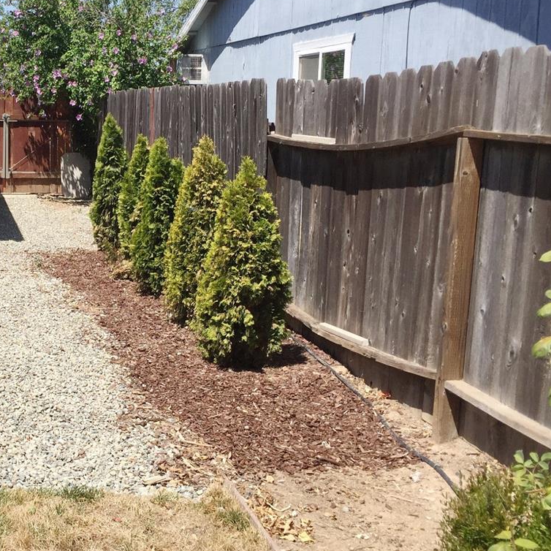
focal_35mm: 51
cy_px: 224
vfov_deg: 33.3
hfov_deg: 31.5
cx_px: 37
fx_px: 918
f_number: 2.2
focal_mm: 4.15
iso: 32
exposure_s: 1/1647
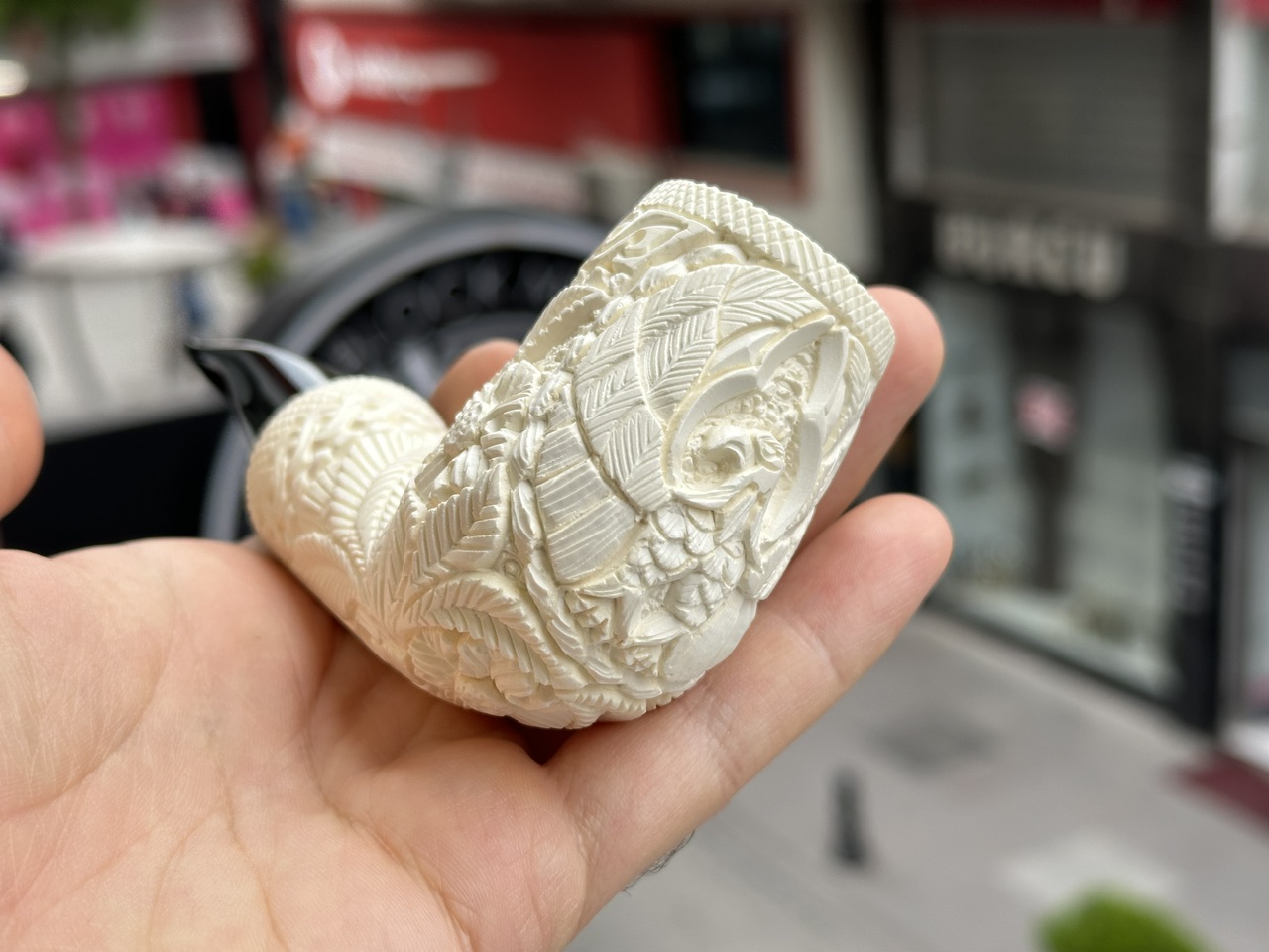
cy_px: 476
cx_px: 634
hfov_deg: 39.7
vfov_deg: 30.3
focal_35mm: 48
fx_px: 1760
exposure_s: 1/604
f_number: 1.78
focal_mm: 6.86
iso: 64
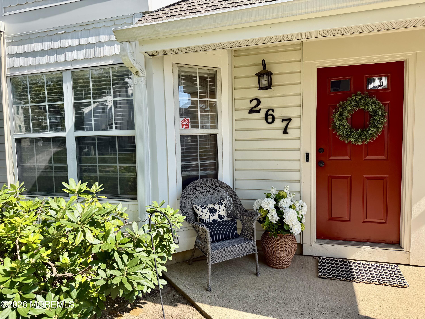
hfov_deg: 71.6
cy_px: 160
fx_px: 295
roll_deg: +1.2
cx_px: 212
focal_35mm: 24
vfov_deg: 56.8
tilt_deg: -5.2
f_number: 1.78
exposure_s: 1/1553
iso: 80
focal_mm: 6.76
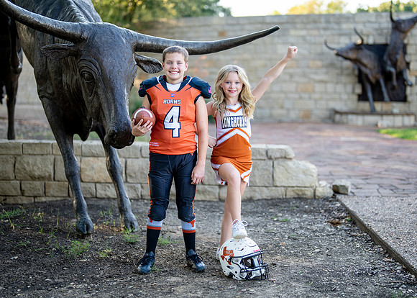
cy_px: 144
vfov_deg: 24.3
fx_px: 691
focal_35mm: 58
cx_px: 223
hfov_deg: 33.6
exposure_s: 1/1250
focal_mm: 50
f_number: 1.2
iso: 200
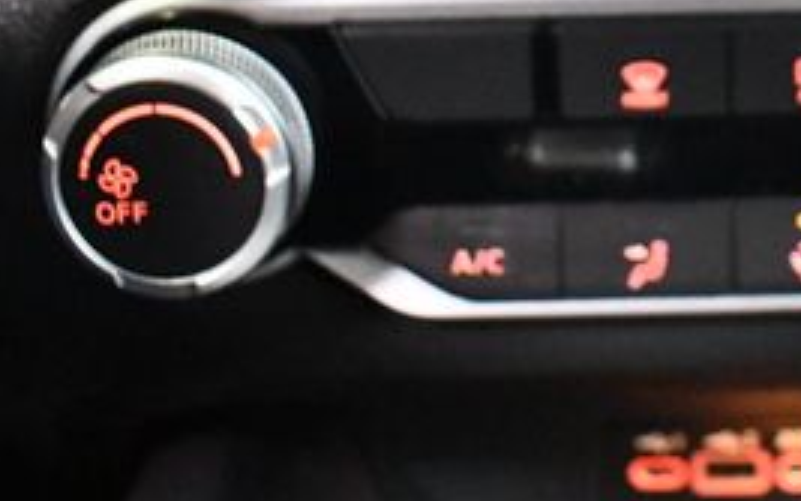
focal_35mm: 88
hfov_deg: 22.7
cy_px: -54
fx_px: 1921
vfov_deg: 14.5
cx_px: 792
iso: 9000
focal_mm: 18
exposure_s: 1/60
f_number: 3.5
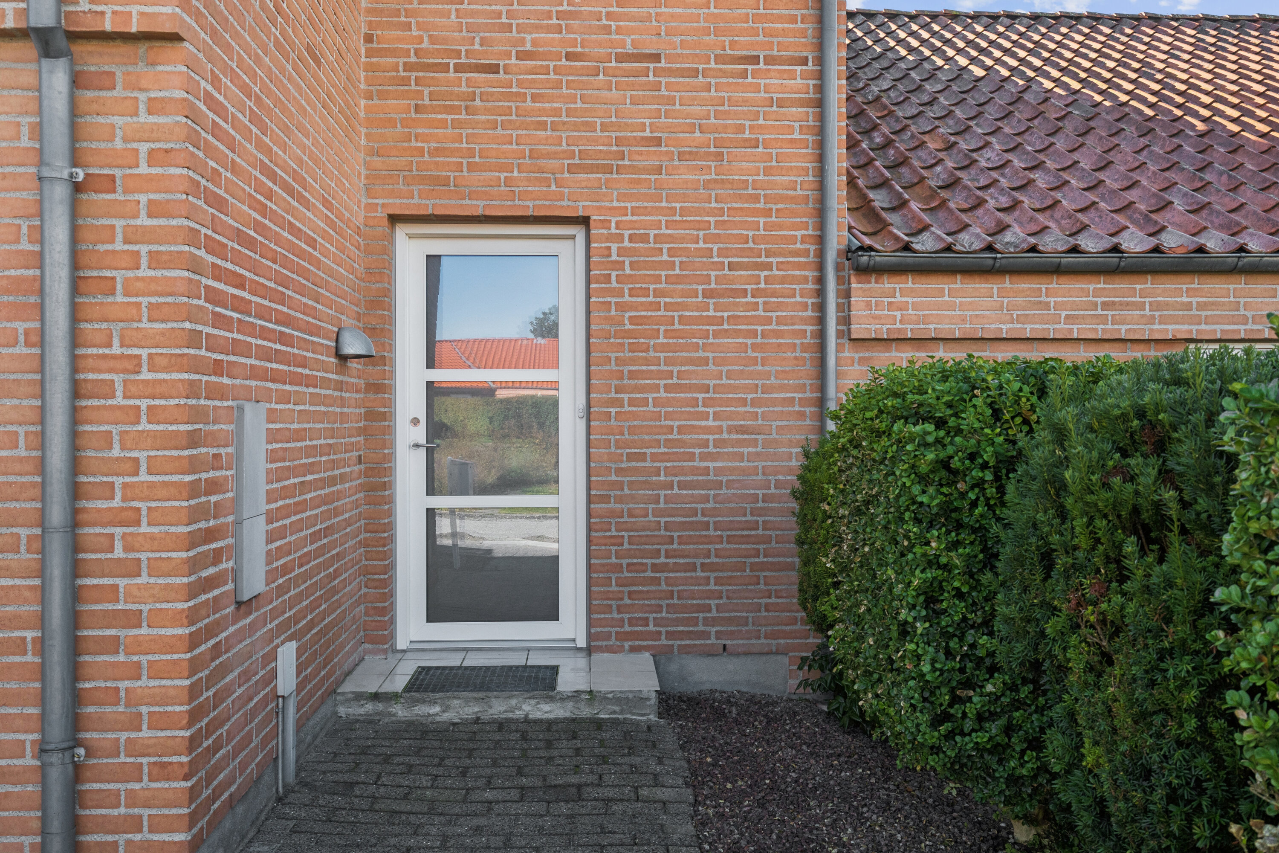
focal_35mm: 31
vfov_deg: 42.3
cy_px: 426
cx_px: 640
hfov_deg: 60.3
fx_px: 1101
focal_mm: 31
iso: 800
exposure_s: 1/400
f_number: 9
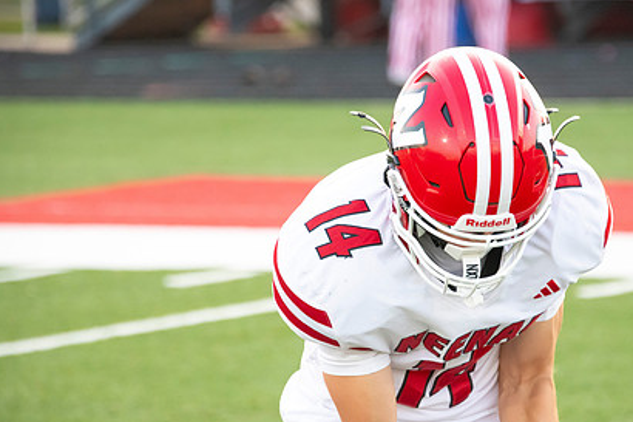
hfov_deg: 6.9
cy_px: 237
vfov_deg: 4.6
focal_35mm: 297
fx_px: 5220
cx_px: 367
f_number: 5.6
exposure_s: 1/800
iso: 4000
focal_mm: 210
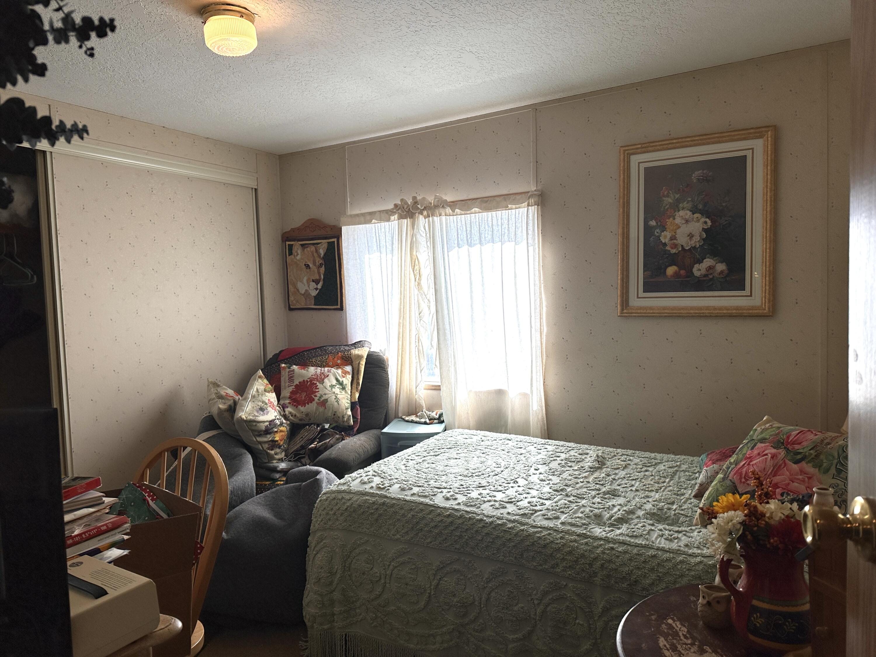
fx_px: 607
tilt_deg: -2.7
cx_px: 438
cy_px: 328
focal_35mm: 24
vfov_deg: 56.8
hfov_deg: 71.6
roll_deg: +1.8
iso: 80
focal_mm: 6.86
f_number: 1.78
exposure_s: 1/1664
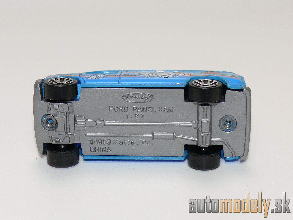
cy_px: 110
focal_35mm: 97
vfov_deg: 15.2
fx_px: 821
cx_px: 146
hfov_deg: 20.2
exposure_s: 1/30
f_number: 4
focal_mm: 13.1
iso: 100
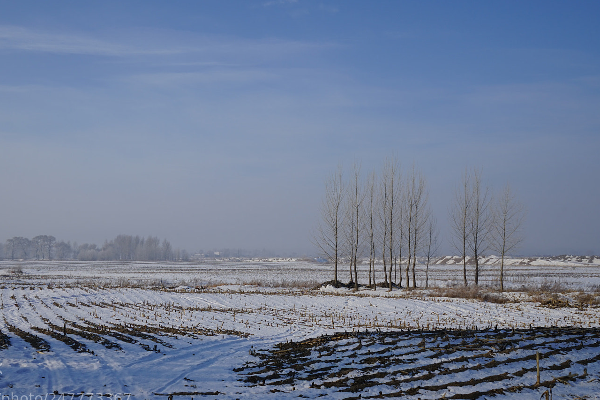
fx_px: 667
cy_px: 185
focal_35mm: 40
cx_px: 261
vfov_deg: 33.4
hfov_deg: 48.3
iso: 100
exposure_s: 1/250
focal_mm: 32
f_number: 11
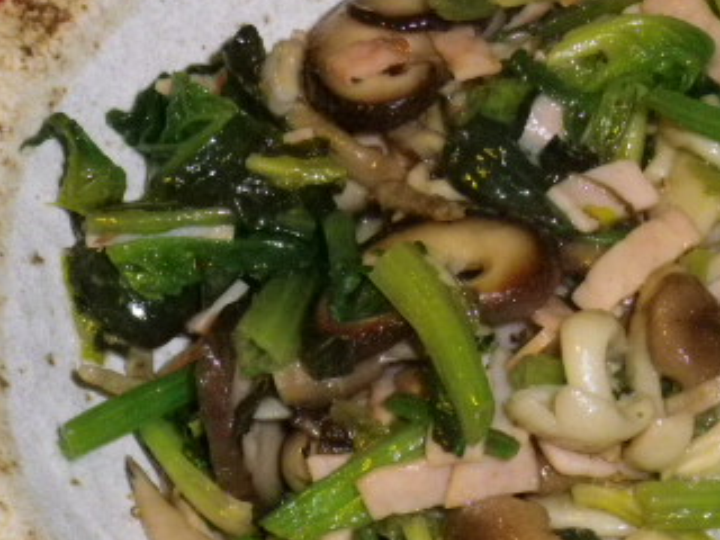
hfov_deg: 16.5
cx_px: 628
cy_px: 400
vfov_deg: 12.5
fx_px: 2454
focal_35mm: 118
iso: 800
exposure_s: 1/60
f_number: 11.8
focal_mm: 10.4
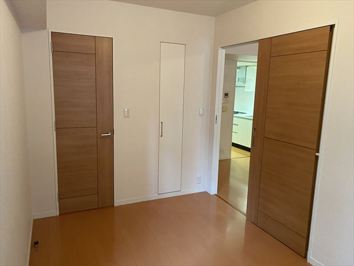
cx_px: 177
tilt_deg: -9.9
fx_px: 266
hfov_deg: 67.3
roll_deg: -1.3
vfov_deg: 53.1
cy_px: 133
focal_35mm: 26
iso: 200
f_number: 1.8
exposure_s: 1/50
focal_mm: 4.25
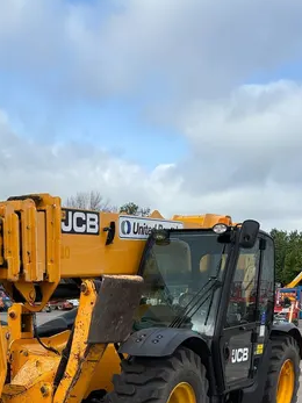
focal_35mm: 55
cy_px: 407
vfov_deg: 32.1
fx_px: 640
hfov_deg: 26.0
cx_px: 52
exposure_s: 1/1984
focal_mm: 5.96
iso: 50
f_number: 1.6
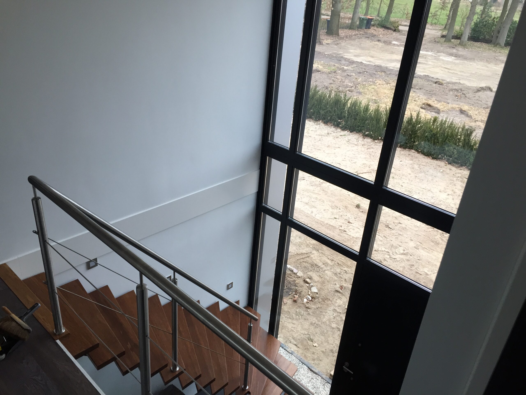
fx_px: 441
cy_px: 198
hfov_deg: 61.7
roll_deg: -5.8
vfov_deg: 48.2
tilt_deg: -26.5
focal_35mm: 29
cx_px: 263
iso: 32
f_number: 2.2
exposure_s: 1/33
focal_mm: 4.15
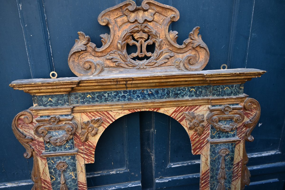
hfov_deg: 63.2
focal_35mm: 29
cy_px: 95
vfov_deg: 44.6
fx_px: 232
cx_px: 142
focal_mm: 19.5
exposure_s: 1/250
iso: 250
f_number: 4
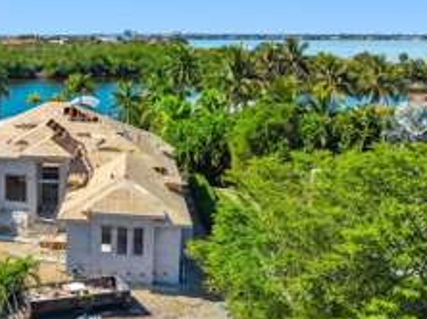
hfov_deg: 34.7
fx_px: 641
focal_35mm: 52
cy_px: 160
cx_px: 40
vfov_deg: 28.0
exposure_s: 1/500
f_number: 1.8
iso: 100
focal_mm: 8.67
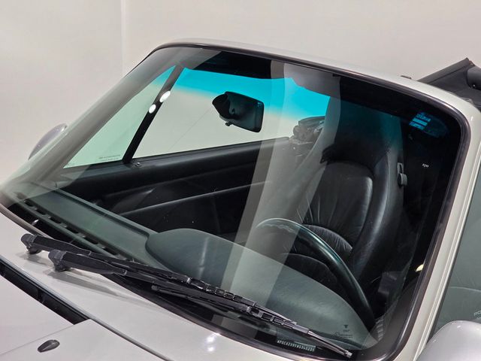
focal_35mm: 69
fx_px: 959
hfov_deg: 28.2
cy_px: 180
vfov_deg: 21.3
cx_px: 240
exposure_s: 1/120
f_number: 2.4
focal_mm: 7.9
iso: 200
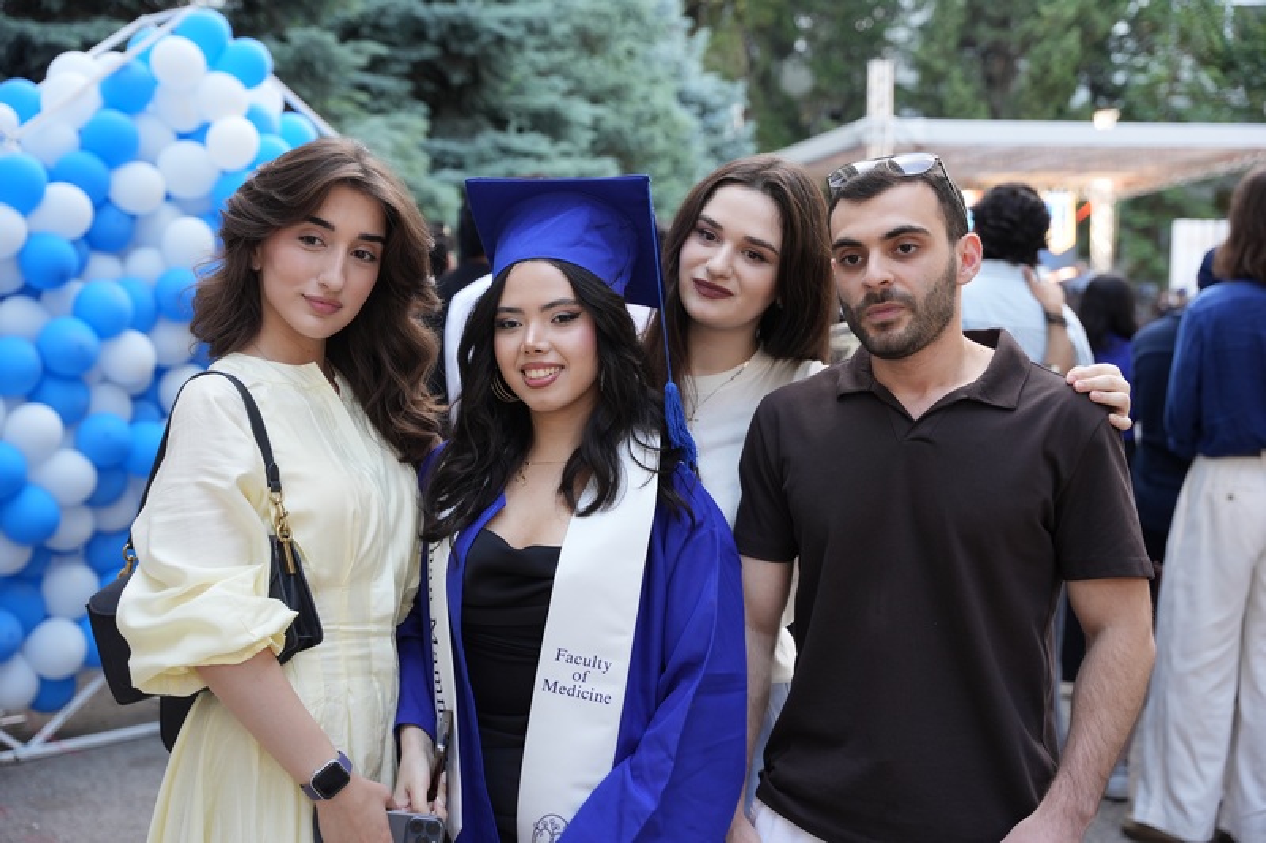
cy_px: 422
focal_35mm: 50
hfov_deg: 39.4
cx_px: 633
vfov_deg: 26.8
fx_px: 1768
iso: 500
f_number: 3.5
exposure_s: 1/160
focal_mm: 50.3
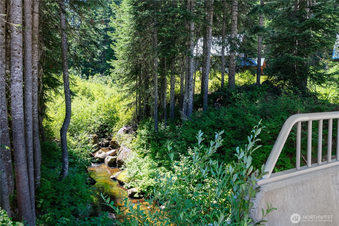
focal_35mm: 27
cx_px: 170
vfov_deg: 47.9
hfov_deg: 67.4
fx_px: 254
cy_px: 113
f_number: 4.5
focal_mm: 18
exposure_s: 1/125
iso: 320
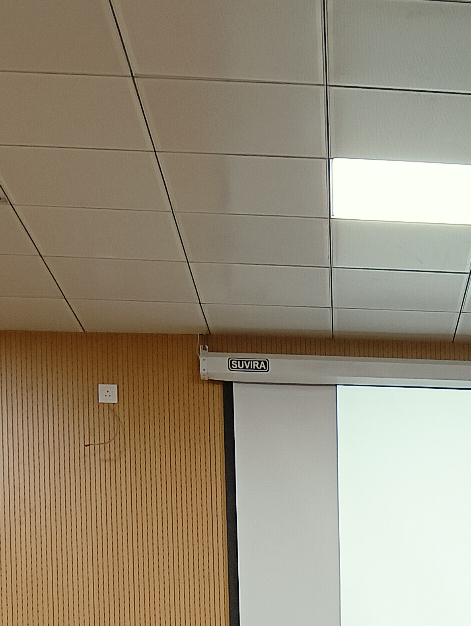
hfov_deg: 16.9
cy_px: 811
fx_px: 1502
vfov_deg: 21.3
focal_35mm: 83
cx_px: 600
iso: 320
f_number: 1.8
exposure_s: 1/33.3
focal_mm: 4.05
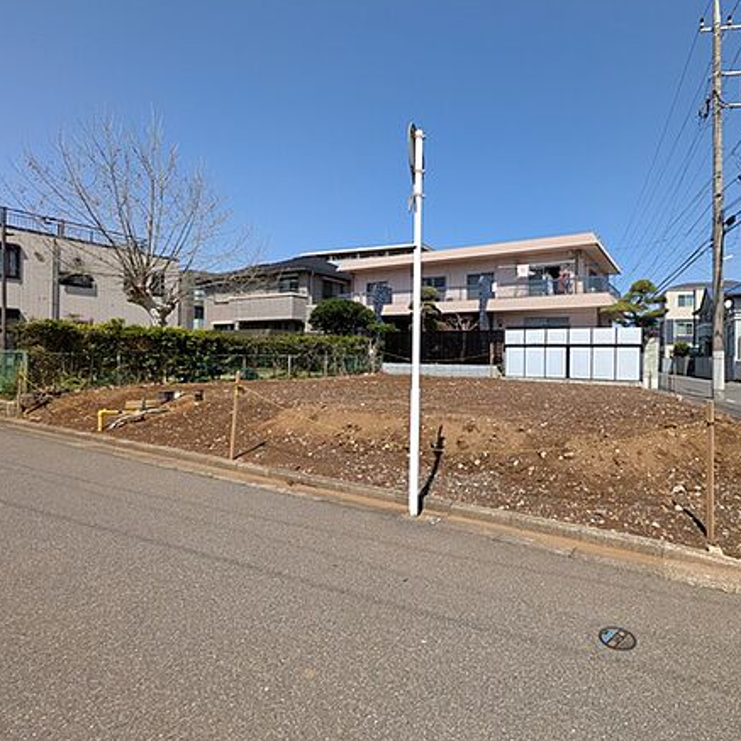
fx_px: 412
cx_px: 499
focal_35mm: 17
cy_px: 361
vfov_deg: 84.0
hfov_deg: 80.9
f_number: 2.2
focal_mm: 1.83
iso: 43
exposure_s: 1/1923
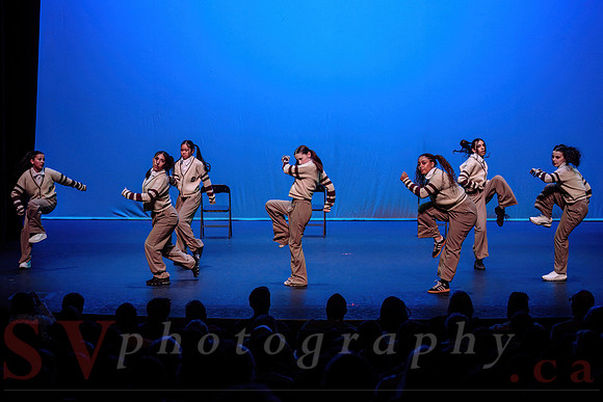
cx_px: 326
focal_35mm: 82
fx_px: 1371
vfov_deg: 16.7
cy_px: 167
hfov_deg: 24.8
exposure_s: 1/400
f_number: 2.8
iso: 1250
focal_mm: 70
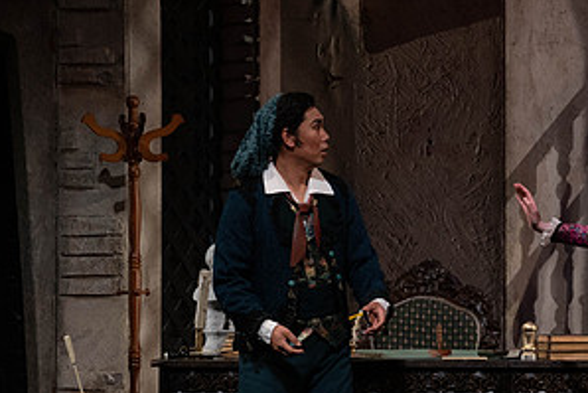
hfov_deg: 6.2
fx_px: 5441
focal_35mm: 333
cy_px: 250
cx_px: 564
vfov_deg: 4.1
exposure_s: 1/250
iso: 3200
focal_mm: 171
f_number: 9
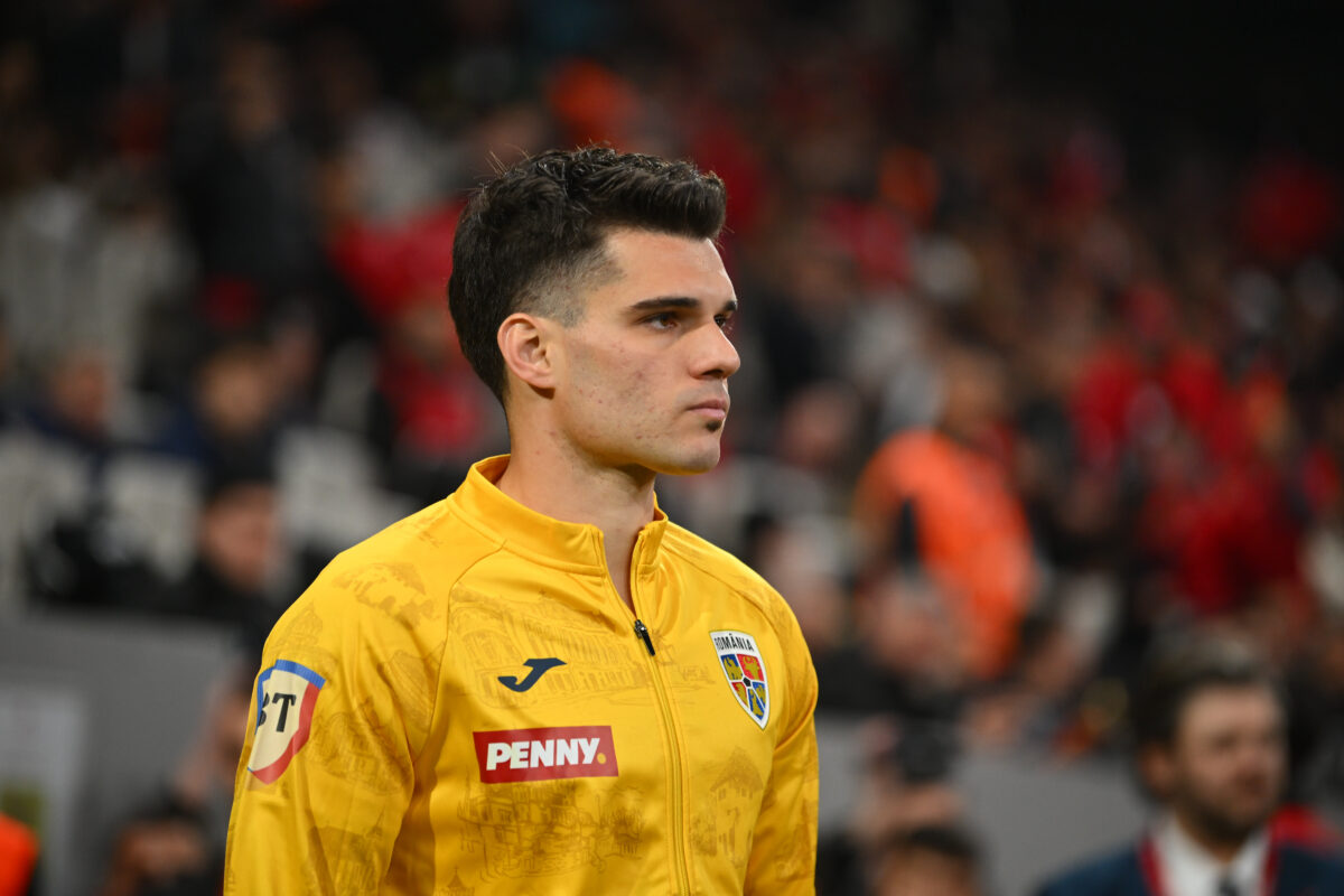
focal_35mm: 180
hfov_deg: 11.4
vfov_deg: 7.6
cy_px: 448
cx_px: 672
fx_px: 6719
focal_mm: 180
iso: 1000
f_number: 2.8
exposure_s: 1/1250
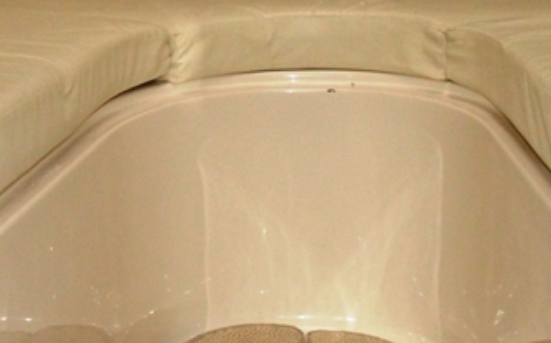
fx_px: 1441
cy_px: -127
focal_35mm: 96
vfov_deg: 13.0
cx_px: 242
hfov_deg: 21.6
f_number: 3.5
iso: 1600
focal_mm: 22
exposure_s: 1/125
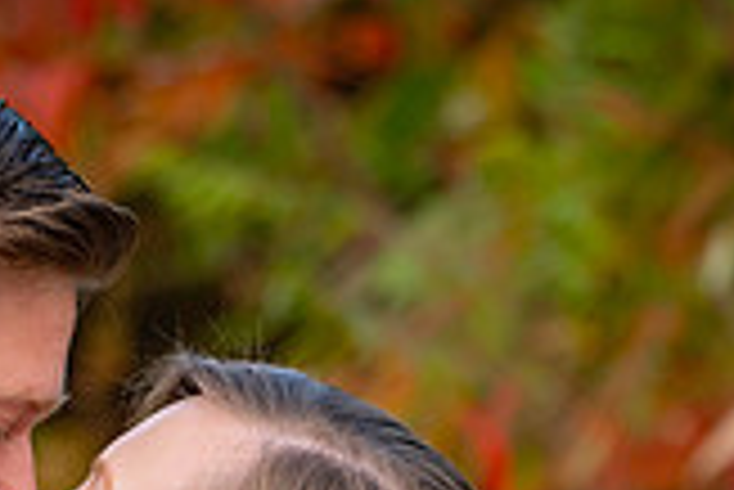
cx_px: 27
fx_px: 8203
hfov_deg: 5.1
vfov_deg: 3.4
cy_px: 773
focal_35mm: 402
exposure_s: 1/1600
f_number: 4.5
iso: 1250
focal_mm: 112
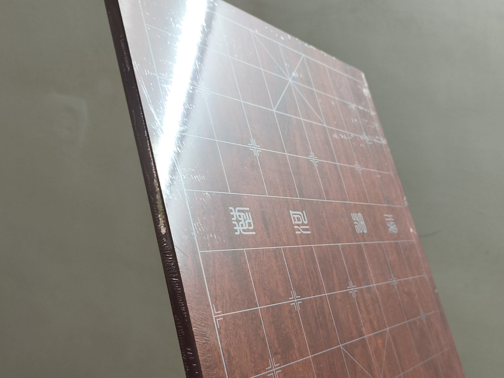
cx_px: 282
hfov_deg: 55.2
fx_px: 480
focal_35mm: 33
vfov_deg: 42.9
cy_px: 201
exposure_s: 1/50
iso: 200
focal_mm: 5.84
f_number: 1.6
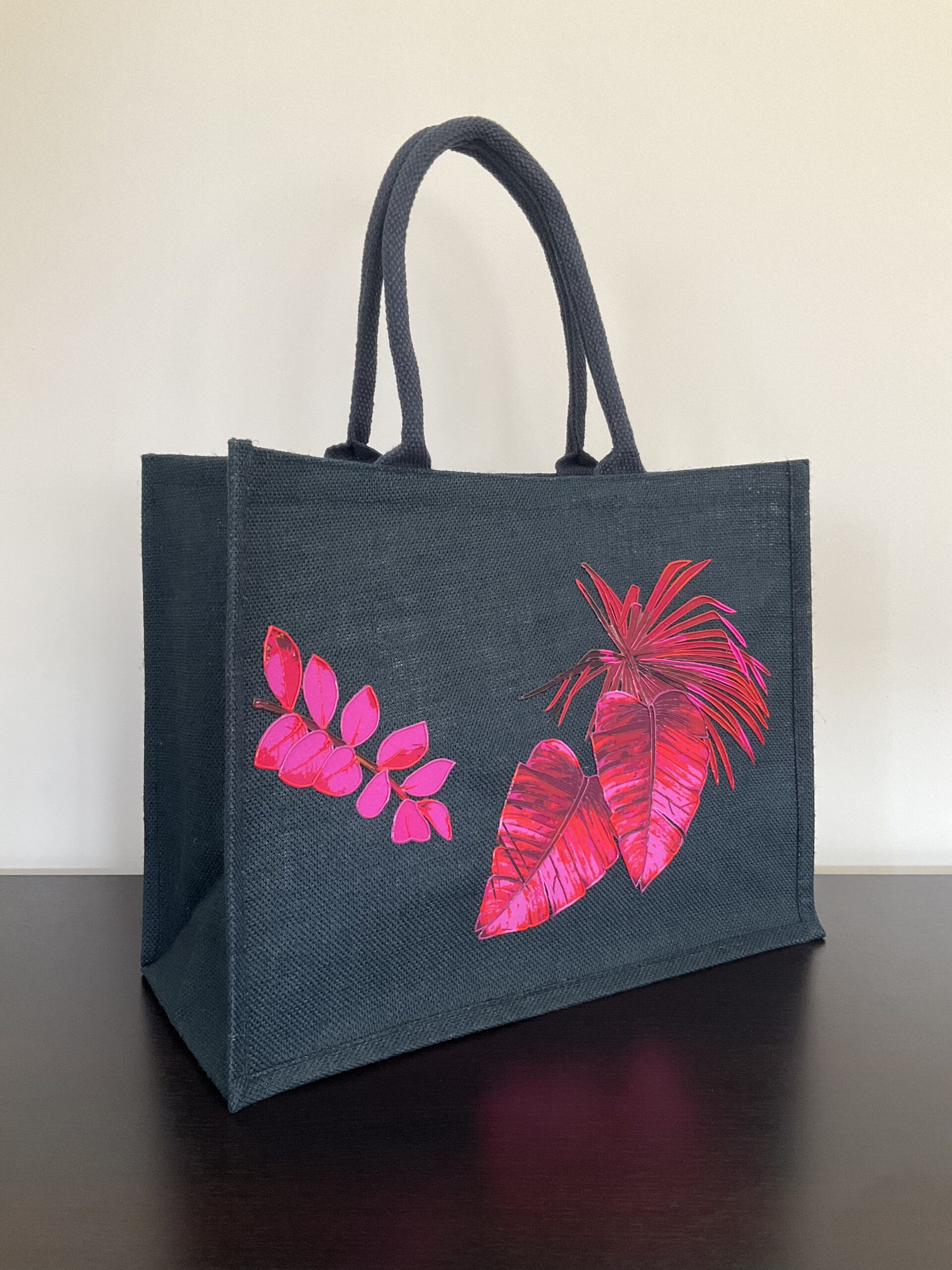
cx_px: 476
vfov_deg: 61.7
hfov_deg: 48.2
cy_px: 635
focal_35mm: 29
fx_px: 1063
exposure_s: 1/60
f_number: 1.8
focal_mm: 3
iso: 80
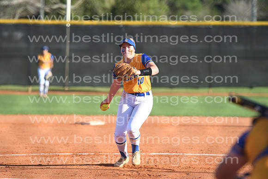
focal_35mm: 285
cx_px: 134
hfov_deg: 7.2
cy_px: 90
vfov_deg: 4.8
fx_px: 2122
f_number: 4
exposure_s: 1/2500
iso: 250
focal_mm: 190
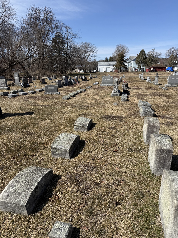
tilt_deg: -14.1
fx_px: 165
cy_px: 119
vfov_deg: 71.6
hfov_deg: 56.8
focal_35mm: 24
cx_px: 89
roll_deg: -0.1
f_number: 1.78
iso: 80
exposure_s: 1/4673
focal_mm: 6.76
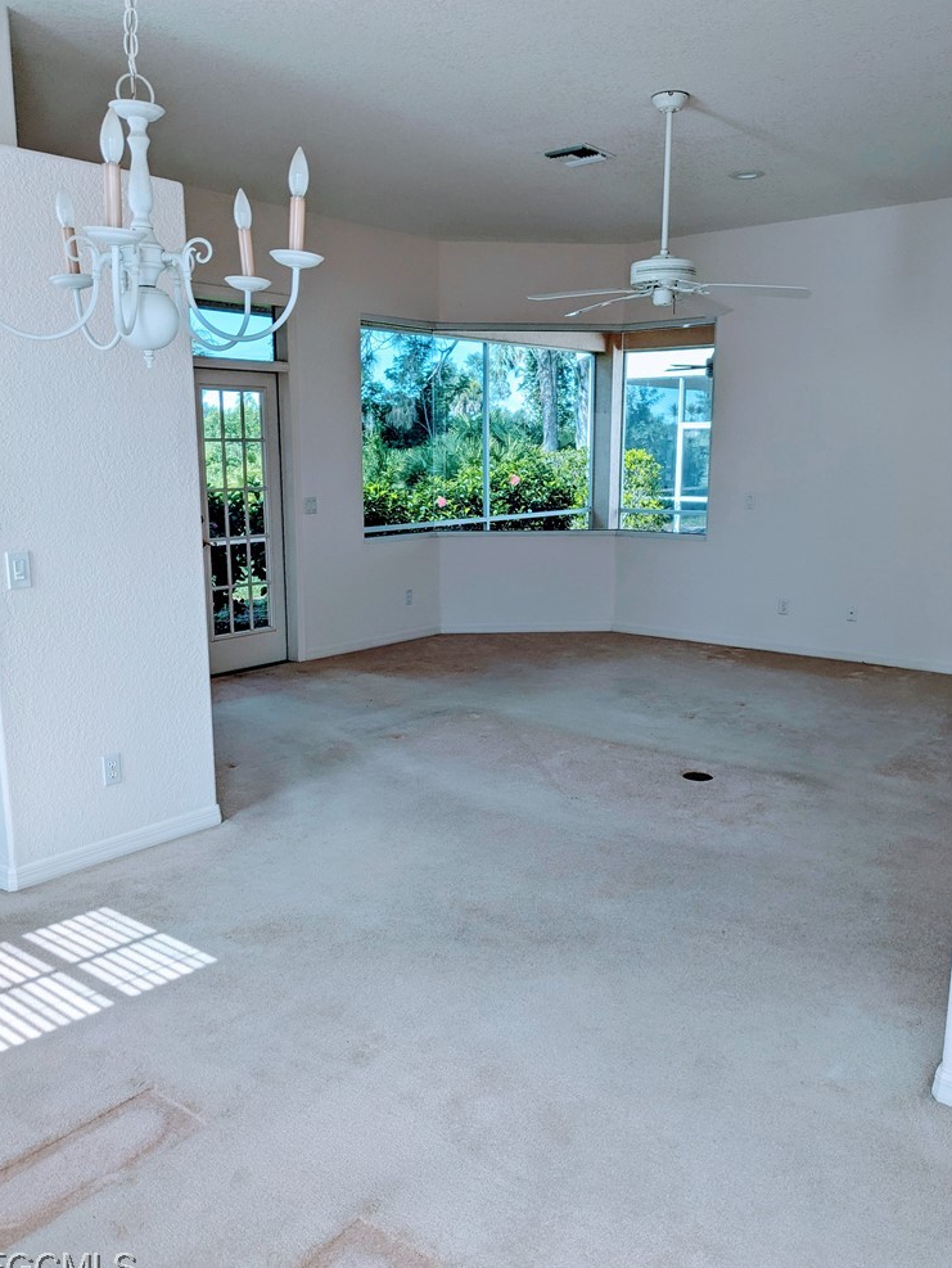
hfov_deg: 49.8
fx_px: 1026
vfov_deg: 63.4
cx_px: 466
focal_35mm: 28
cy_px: 646
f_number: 1.73
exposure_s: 1/360
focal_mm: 4.38
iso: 56
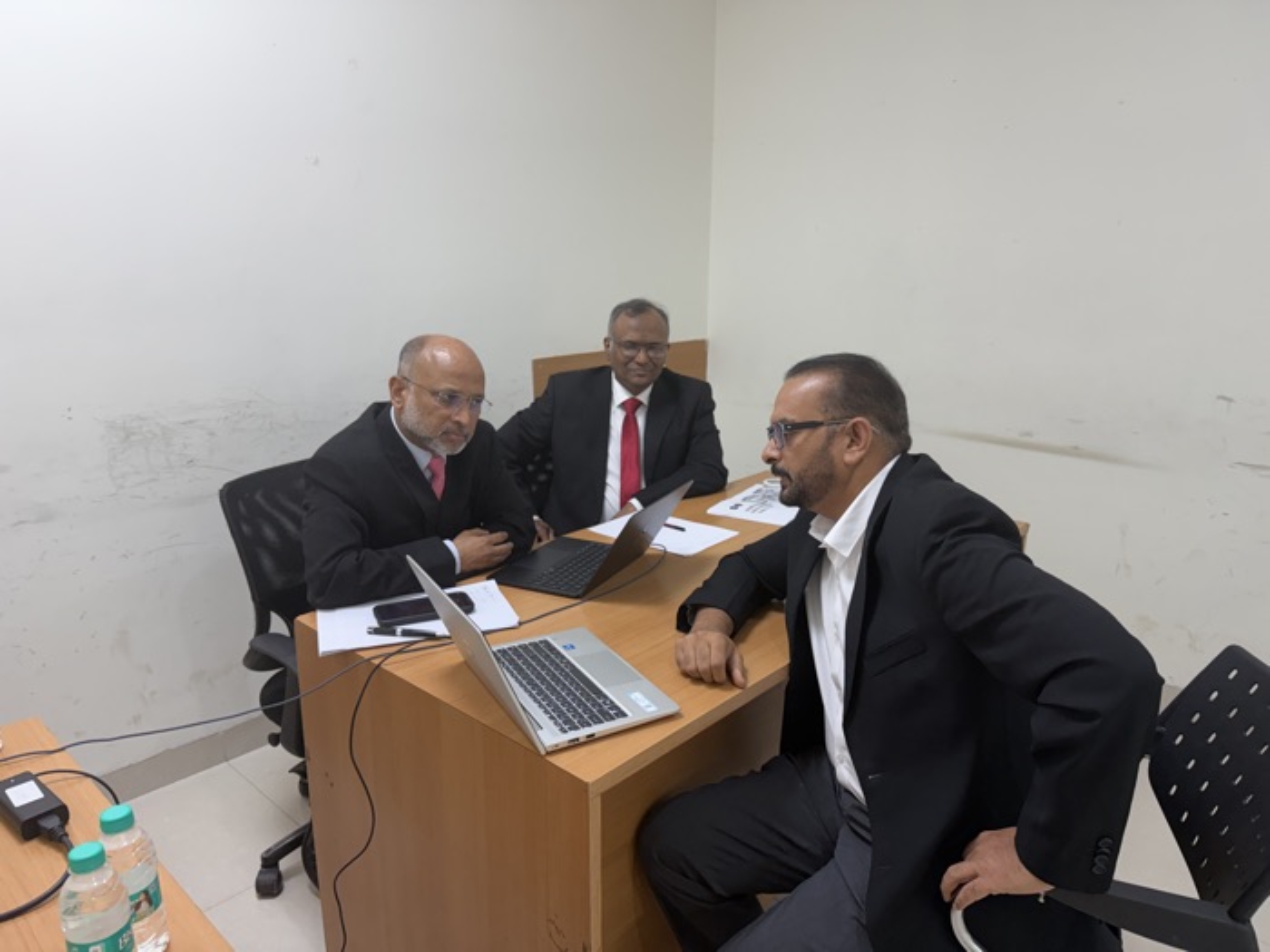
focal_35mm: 24
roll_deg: -0.1
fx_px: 881
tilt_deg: -13.8
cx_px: 635
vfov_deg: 56.8
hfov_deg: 71.6
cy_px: 476
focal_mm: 6.76
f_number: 1.78
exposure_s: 1/100
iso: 200
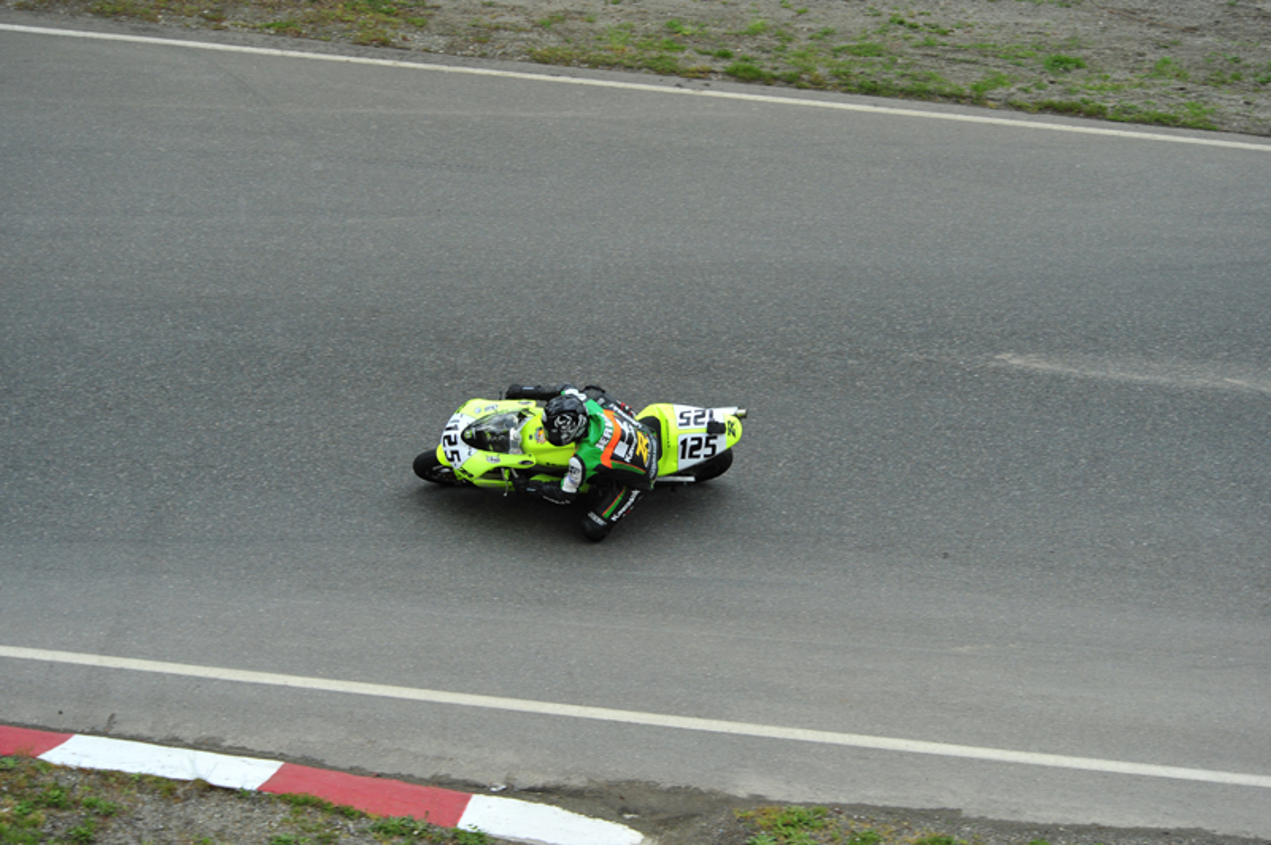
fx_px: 3704
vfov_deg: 13.0
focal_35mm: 105
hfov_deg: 19.5
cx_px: 636
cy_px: 422
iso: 1000
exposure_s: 1/1600
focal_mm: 105
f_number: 7.1
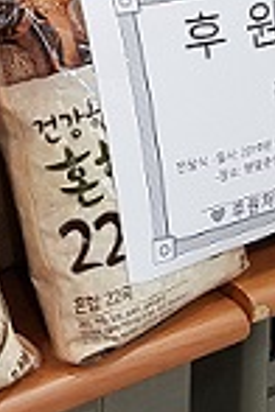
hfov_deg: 11.0
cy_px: 14
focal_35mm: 119
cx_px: -163
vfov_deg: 16.9
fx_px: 1363
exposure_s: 1/60
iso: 125
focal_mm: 4.3
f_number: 1.7
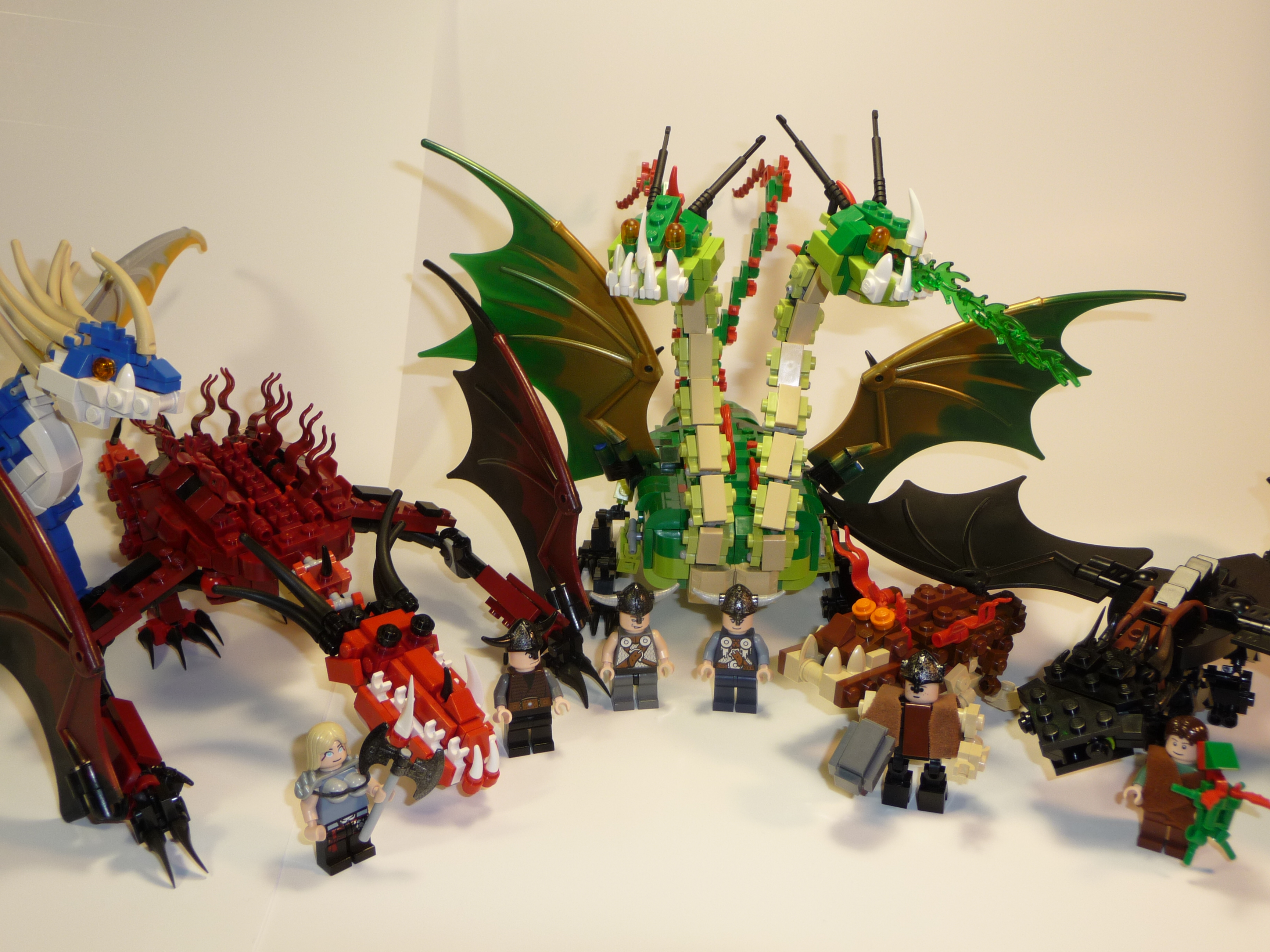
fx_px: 1468
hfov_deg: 46.8
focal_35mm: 40
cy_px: 476
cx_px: 635
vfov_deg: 36.0
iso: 100
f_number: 3.9
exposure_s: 1/30
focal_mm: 6.7
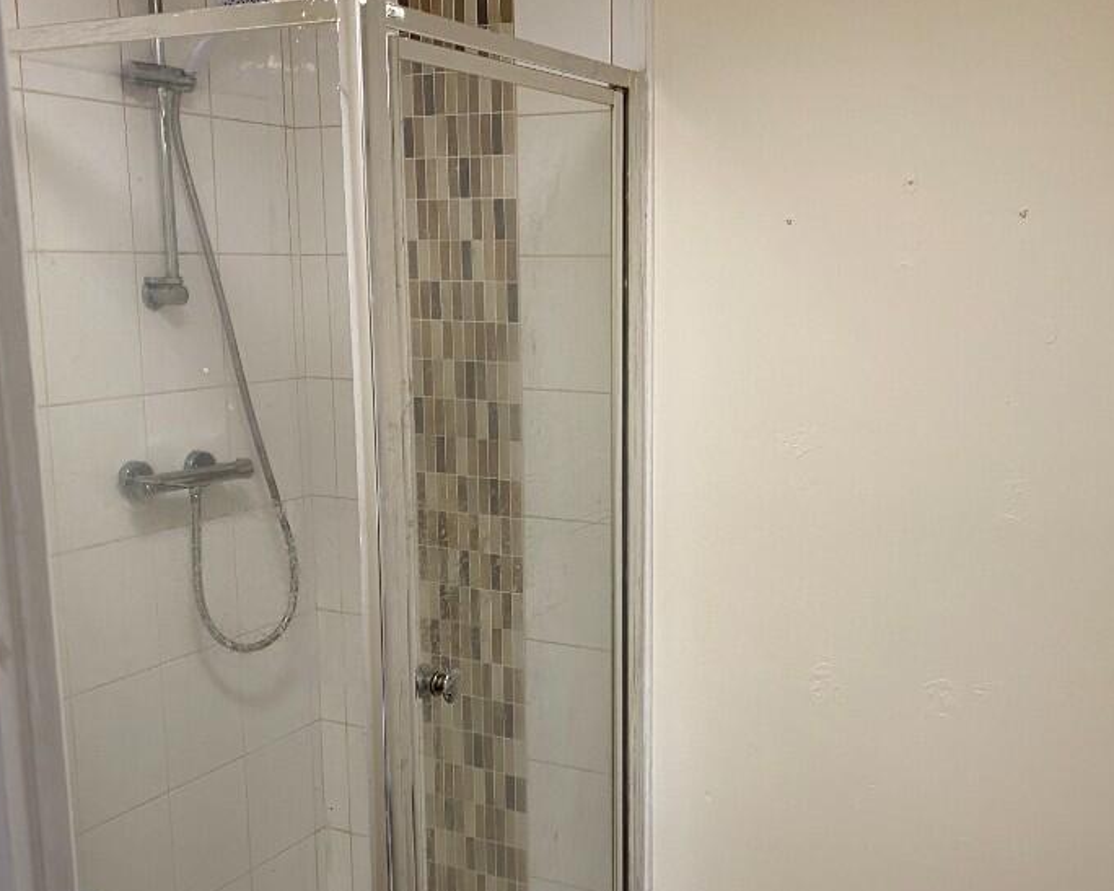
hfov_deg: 47.8
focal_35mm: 38
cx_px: 627
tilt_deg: -11.3
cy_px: 511
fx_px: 1253
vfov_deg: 39.1
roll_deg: +0.1
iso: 80
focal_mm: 4.25
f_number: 1.8
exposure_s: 1/50
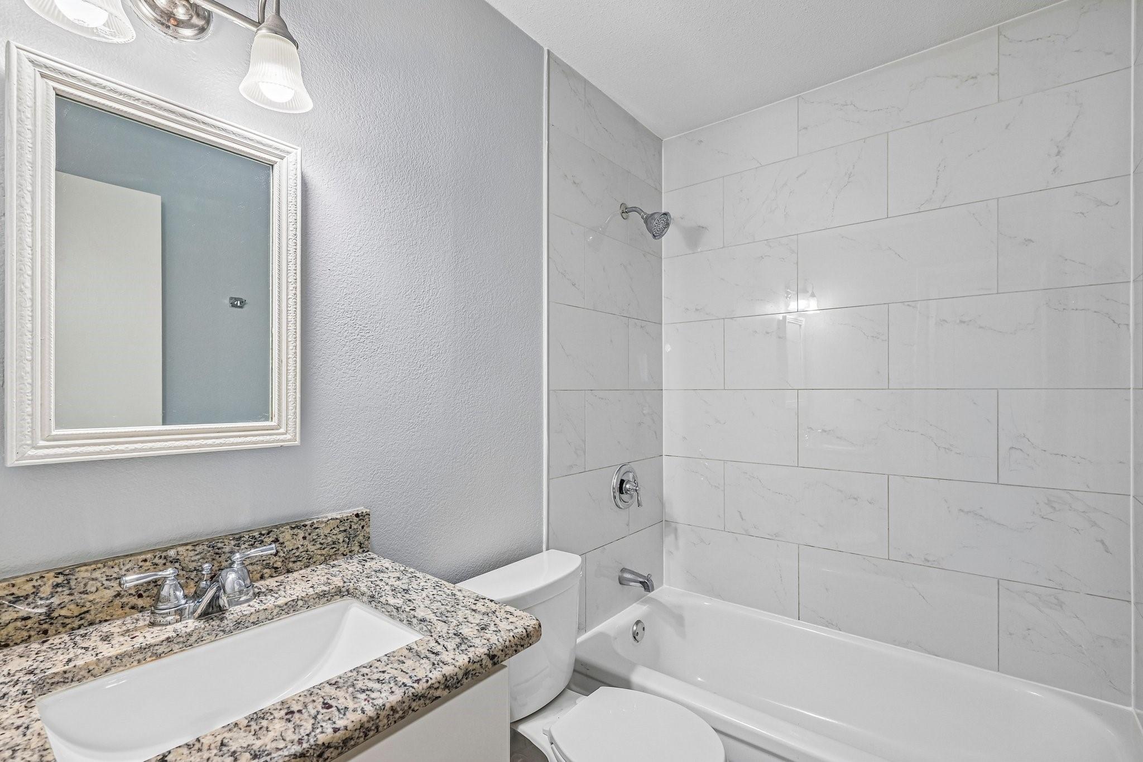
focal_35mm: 16
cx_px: 572
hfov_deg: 96.7
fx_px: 508
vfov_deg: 73.7
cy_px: 381
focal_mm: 16
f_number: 8
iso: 400
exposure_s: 1/15
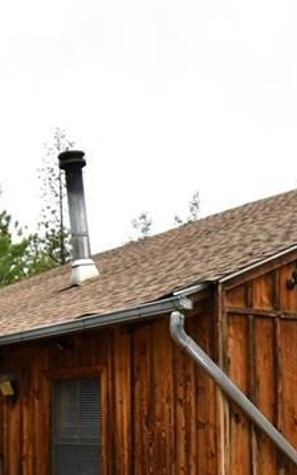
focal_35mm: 61
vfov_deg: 32.6
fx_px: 791
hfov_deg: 21.1
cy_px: 376
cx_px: 231
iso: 125
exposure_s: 1/800
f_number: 3.5
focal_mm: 14
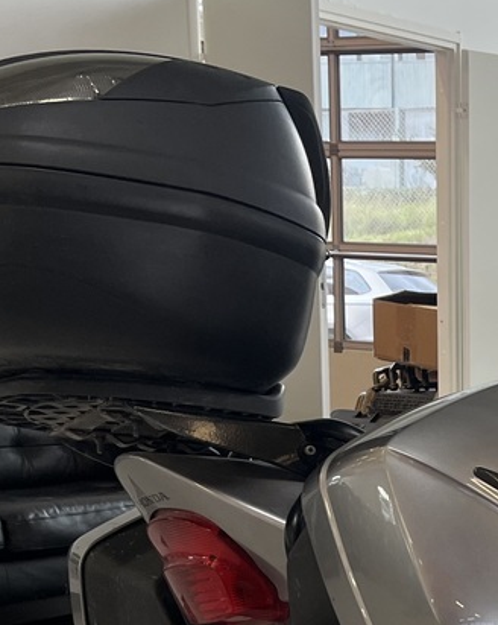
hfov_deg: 15.6
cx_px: 790
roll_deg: -2.0
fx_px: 1642
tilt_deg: -14.1
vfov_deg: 20.5
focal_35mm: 89
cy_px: 692
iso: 40
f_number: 1.6
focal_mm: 5.1
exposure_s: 1/100
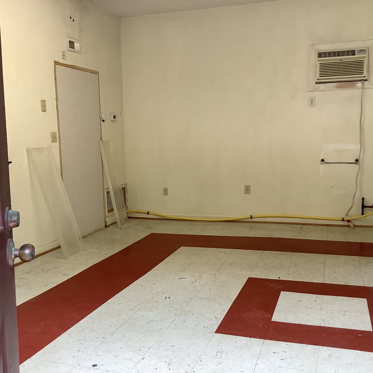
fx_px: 451
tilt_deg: -7.4
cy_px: 188
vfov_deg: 44.9
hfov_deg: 44.9
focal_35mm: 37
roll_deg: +1.1
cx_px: 166
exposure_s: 1/50
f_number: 2.4
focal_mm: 3.3
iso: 100
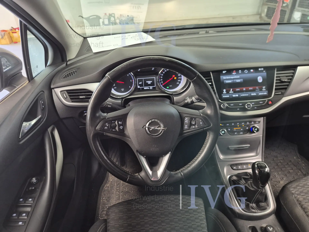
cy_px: 116
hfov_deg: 73.9
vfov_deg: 58.9
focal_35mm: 23
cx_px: 154
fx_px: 205
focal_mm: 5.4
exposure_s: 1/100
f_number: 1.8
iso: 640
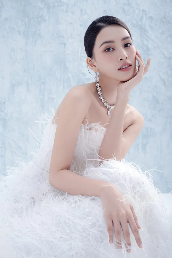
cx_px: 86
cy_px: 129
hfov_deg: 27.0
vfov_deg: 39.6
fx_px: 359
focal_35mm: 50
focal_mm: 50
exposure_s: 1/160
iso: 250
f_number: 5.6
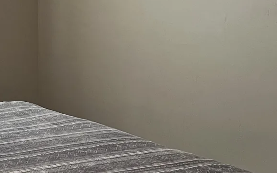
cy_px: 51
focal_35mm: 92
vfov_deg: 14.2
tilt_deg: -7.3
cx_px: -70
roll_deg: +0.4
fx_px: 694
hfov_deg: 20.8
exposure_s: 1/60
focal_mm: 5.1
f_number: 1.6
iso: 250
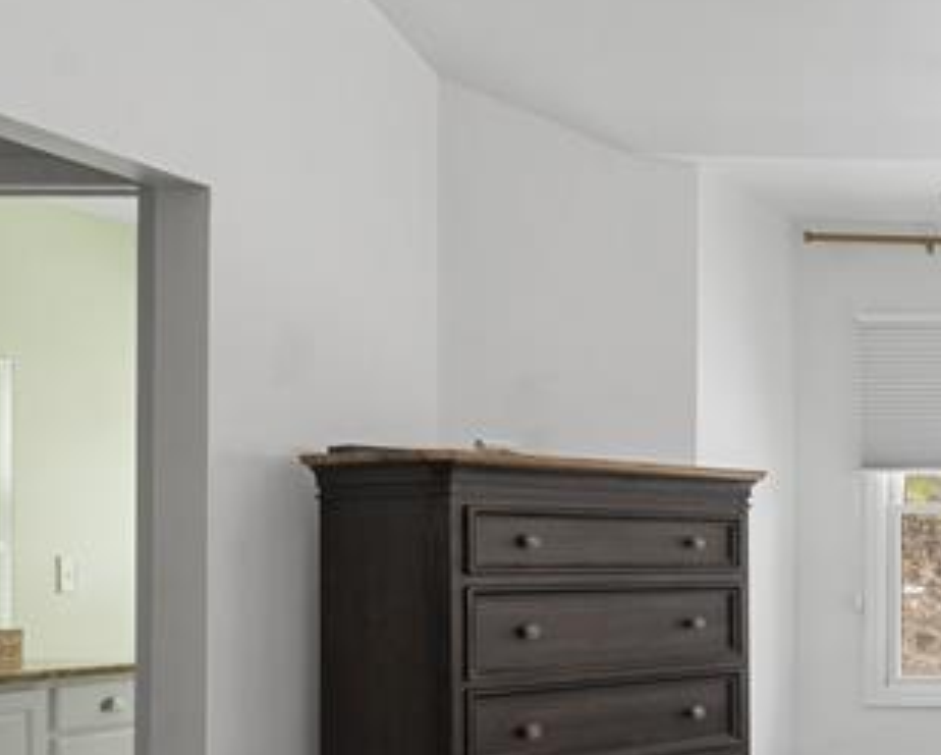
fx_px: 1477
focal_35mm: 53
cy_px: 582
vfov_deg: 28.2
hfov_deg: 27.1
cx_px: 1341
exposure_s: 1/5
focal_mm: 17
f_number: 9
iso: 320
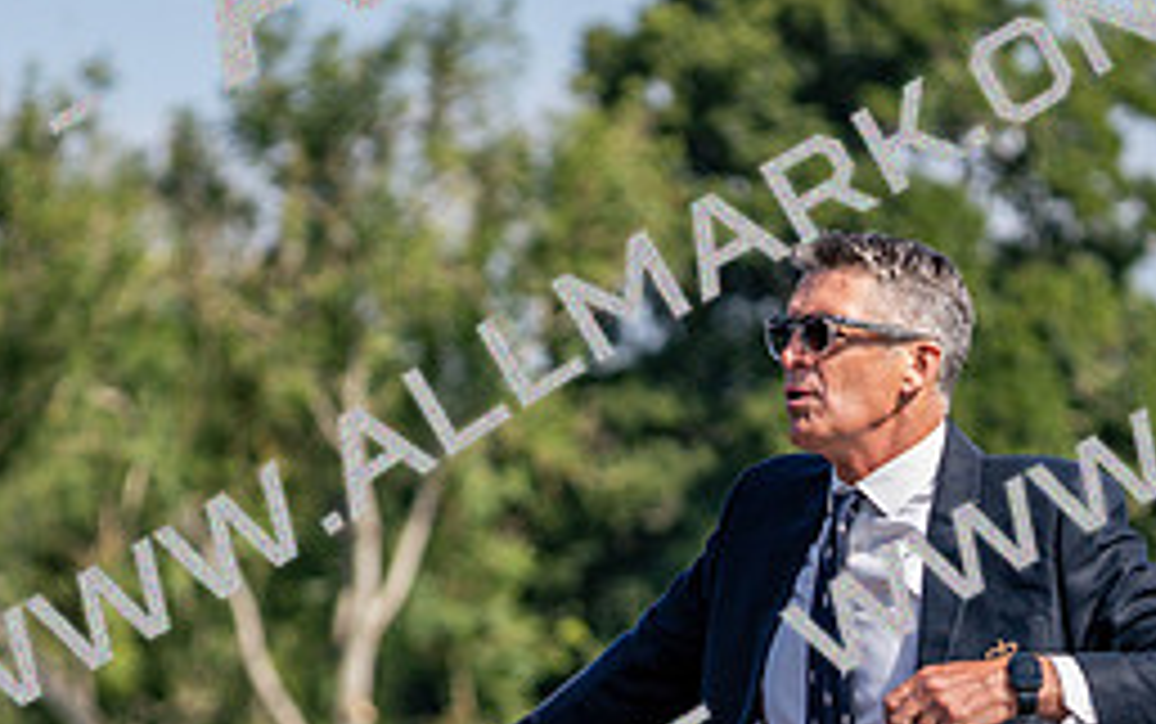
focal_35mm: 460
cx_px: 454
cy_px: 749
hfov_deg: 4.6
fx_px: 14502
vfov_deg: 2.9
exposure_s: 1/1600
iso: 320
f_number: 5.6
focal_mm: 200
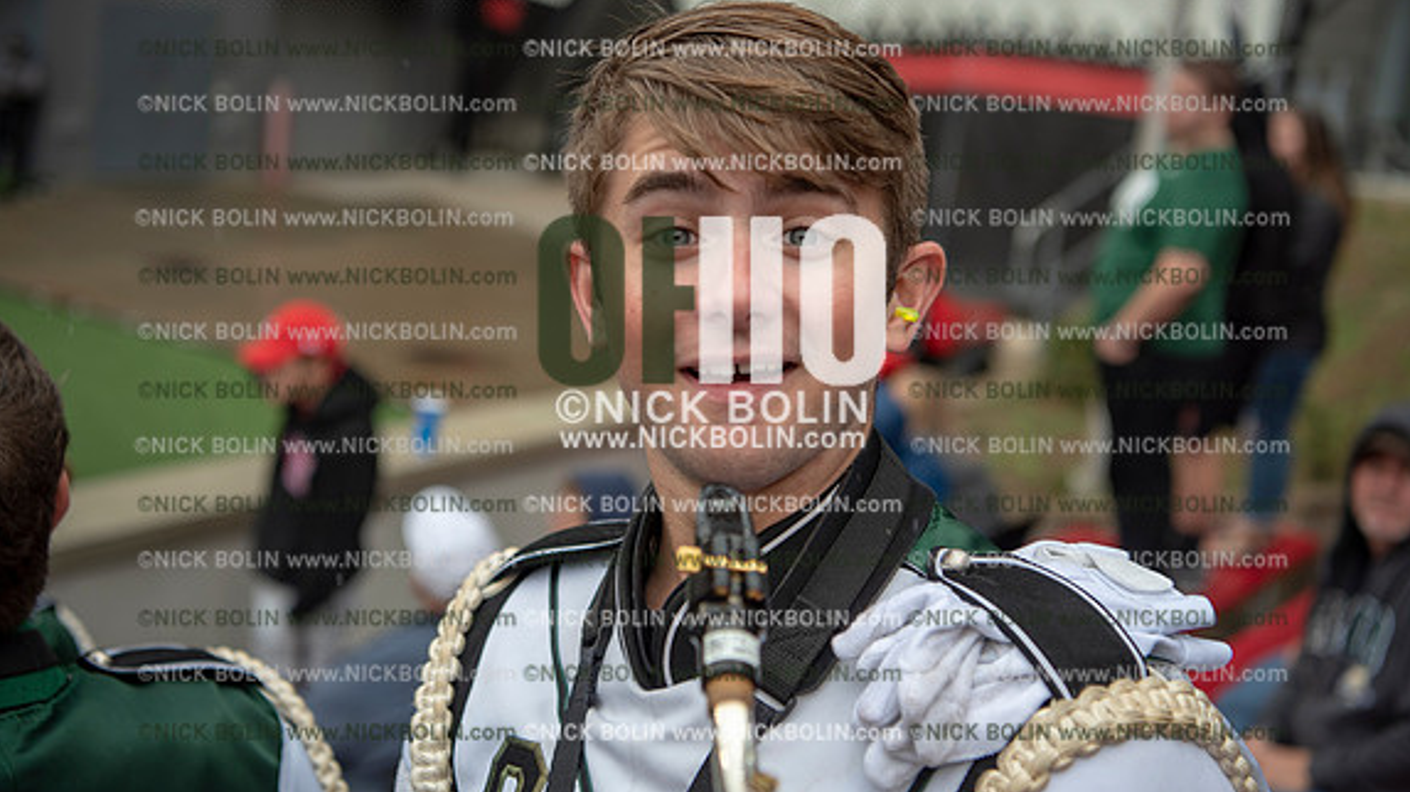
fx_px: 1981
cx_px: 711
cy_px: 333
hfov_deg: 39.2
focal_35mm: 53
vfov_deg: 22.6
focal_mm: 50
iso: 250
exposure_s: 1/800
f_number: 3.5
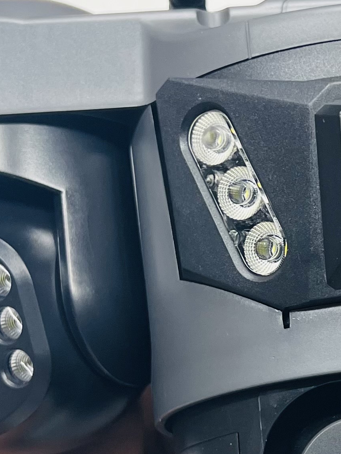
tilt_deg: -58.4
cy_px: 280
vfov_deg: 21.3
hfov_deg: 15.8
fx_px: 1208
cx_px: 339
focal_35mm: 92
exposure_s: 1/100
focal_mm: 5.7
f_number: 1.5
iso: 100
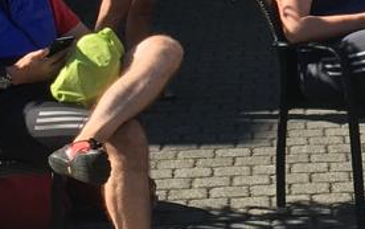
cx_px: 477
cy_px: 9
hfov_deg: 11.4
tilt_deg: -7.8
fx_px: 1772
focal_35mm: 178
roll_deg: -0.6
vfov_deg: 7.4
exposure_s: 1/769
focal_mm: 4.15
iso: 25
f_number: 2.2
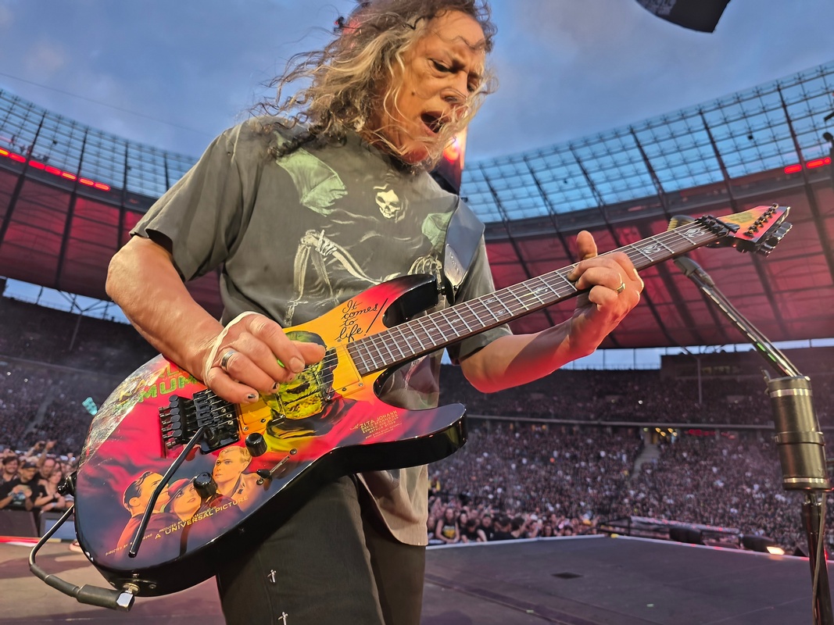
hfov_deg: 73.9
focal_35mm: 23
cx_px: 417
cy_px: 312
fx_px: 554
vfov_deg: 58.9
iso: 20
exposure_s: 1/50
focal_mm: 6.3
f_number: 1.7
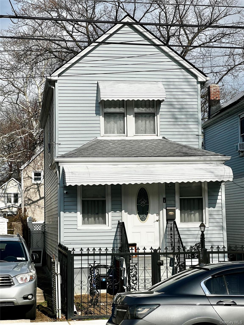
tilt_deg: +5.6
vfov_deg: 25.3
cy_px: 162
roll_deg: +1.0
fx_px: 724
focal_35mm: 77
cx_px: 122
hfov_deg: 19.1
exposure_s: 1/1815
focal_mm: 9
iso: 32
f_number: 2.8
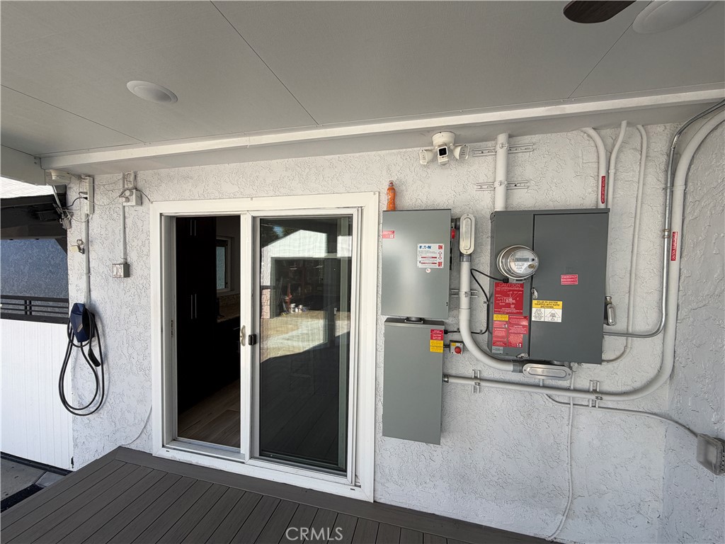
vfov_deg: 85.7
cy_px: 272
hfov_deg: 102.1
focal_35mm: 14
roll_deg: -0.7
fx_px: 293
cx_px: 362
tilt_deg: -1.4
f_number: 2.2
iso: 50
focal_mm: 2.22
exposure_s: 1/289
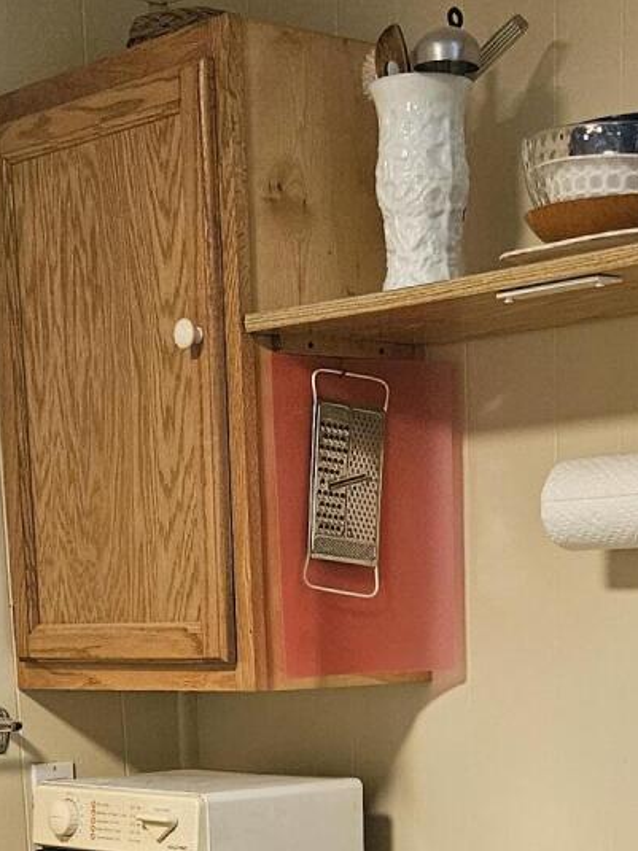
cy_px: 1120
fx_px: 2114
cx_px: 398
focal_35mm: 86
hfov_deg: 17.1
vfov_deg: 20.7
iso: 400
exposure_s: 1/120
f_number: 1.8
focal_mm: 5.4
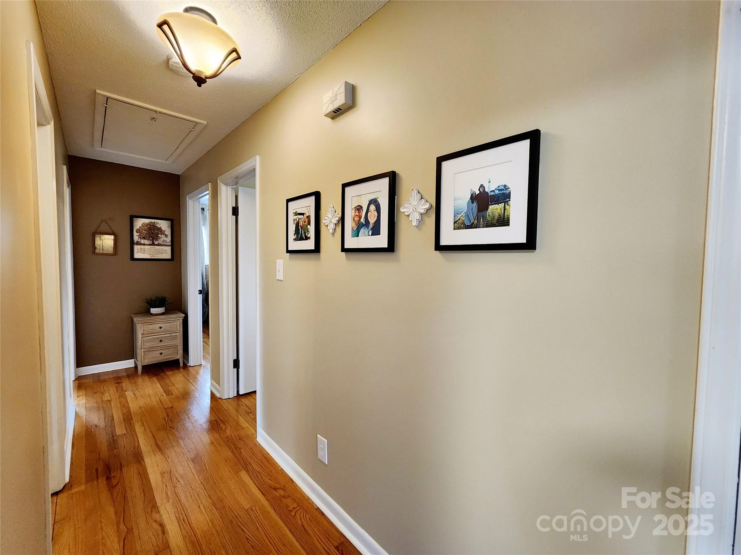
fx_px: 278
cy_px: 278
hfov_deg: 106.2
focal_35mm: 13
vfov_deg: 89.9
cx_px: 370
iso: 320
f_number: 2.2
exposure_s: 1/40
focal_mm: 2.2
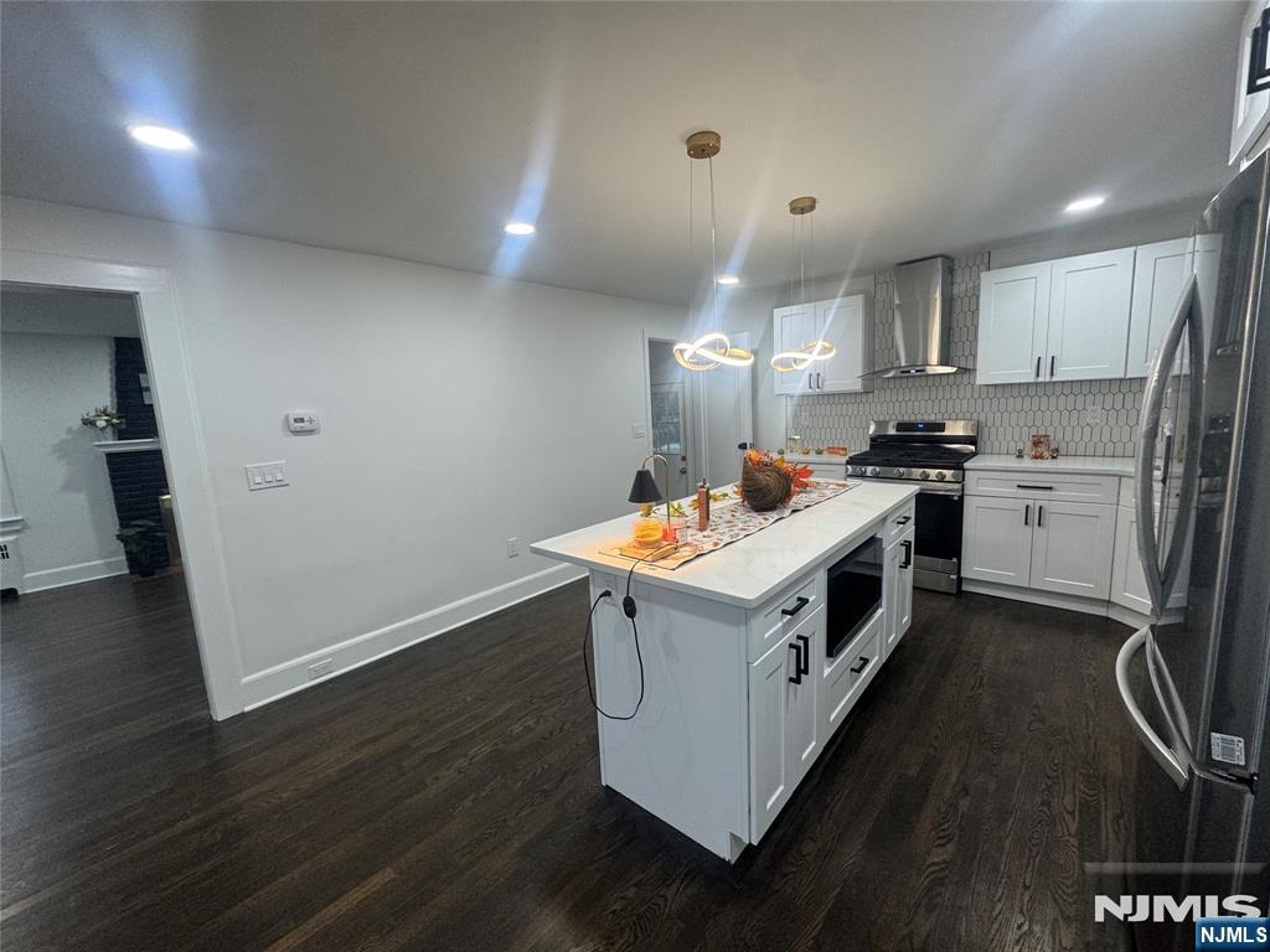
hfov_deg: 102.1
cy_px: 476
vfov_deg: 85.7
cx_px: 635
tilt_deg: -8.1
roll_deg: +2.4
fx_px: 514
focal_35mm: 14
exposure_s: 1/120
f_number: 2.2
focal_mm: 2.22
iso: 125
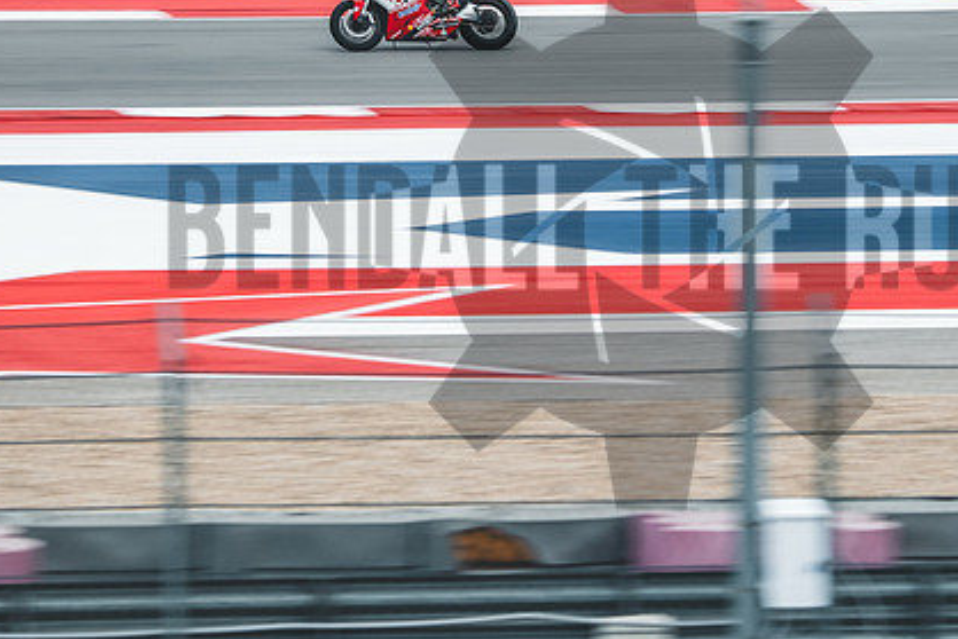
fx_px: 13070
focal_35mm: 491
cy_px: 235
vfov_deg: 2.8
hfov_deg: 4.2
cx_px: 552
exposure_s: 1/80
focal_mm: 200
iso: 160
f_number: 3.2
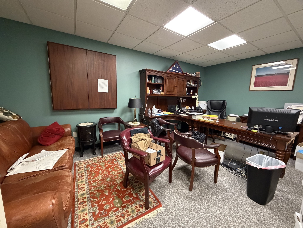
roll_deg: -1.5
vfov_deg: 85.7
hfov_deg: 102.1
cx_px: 152
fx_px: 123
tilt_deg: -8.1
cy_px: 114
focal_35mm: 14
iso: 1000
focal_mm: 2.22
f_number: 2.2
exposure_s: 1/60
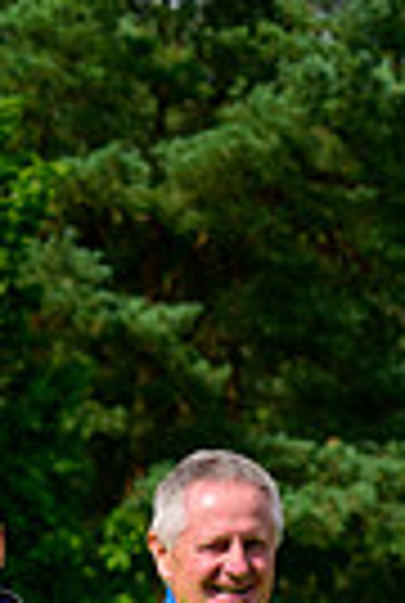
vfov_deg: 6.0
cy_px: 1004
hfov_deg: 4.1
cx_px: -135
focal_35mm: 335
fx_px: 5624
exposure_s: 1/3200
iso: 800
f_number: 7.1
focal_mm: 100
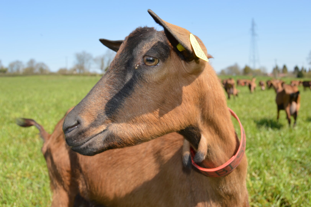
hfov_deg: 53.2
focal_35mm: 36
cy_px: 104
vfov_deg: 36.8
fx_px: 311
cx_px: 156
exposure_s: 1/200
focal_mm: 24
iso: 100
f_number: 7.1
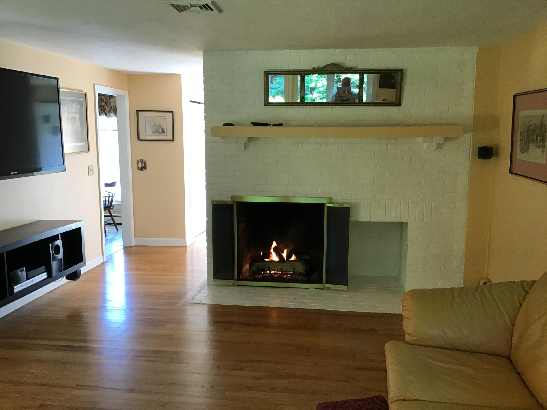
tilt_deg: -8.7
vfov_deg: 45.4
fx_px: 490
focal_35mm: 31
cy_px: 205
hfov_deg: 58.4
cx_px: 274
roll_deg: -0.2
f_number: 2.4
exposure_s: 1/30
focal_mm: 3.3
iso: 64
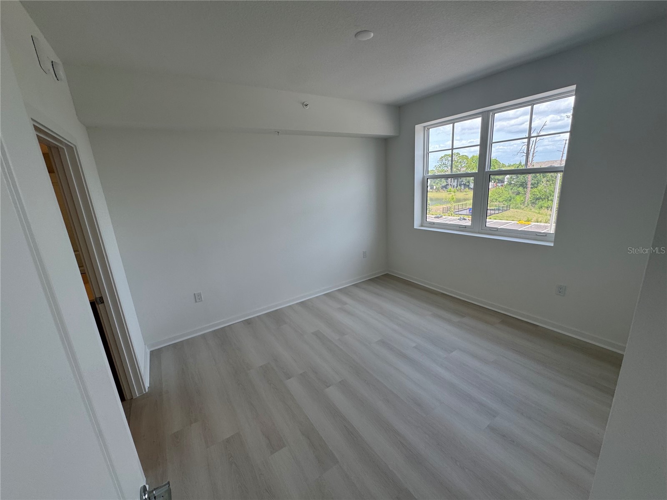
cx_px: 334
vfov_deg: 85.7
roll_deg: +4.3
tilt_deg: -14.3
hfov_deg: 102.1
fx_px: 270
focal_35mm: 14
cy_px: 250
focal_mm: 2.22
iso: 40
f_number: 2.2
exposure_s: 1/183
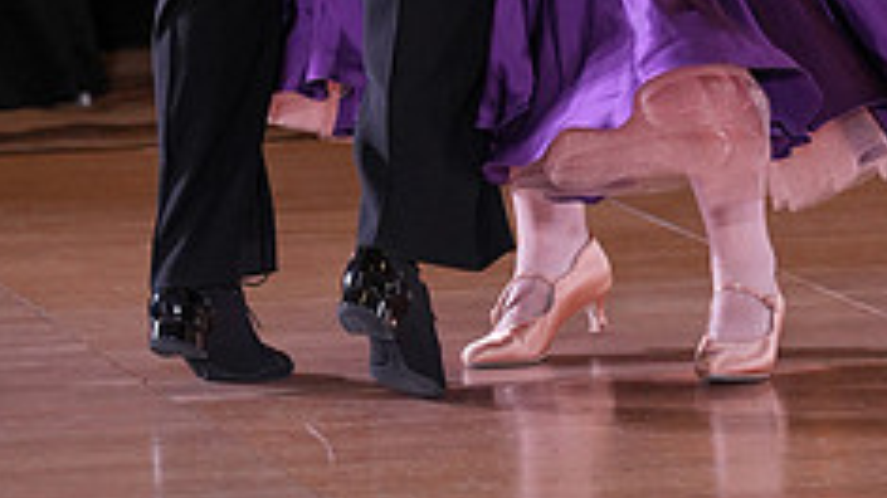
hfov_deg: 6.4
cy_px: -551
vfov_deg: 3.5
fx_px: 7970
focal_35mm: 339
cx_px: 534
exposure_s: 1/400
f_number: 4
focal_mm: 131
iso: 1600
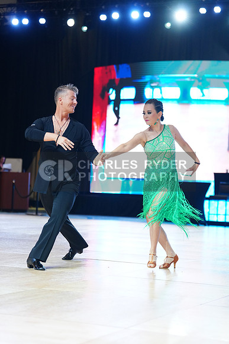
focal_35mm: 82
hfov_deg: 16.7
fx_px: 782
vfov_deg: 24.8
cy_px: 172
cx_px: 114
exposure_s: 1/400
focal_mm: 82
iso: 2000
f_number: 2.8
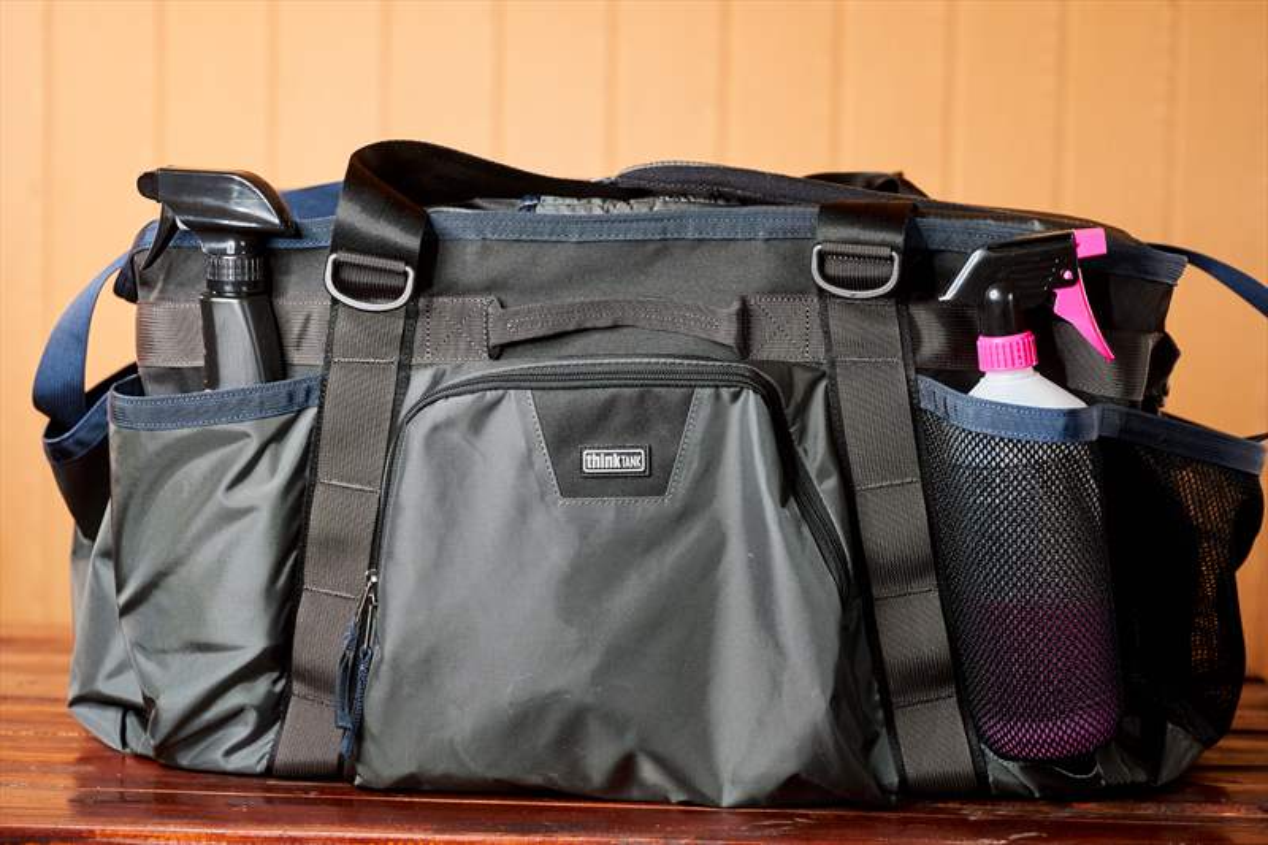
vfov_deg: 19.4
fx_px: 2465
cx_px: 634
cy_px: 422
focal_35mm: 70
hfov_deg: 28.8
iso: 800
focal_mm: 70
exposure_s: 1/100
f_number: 4
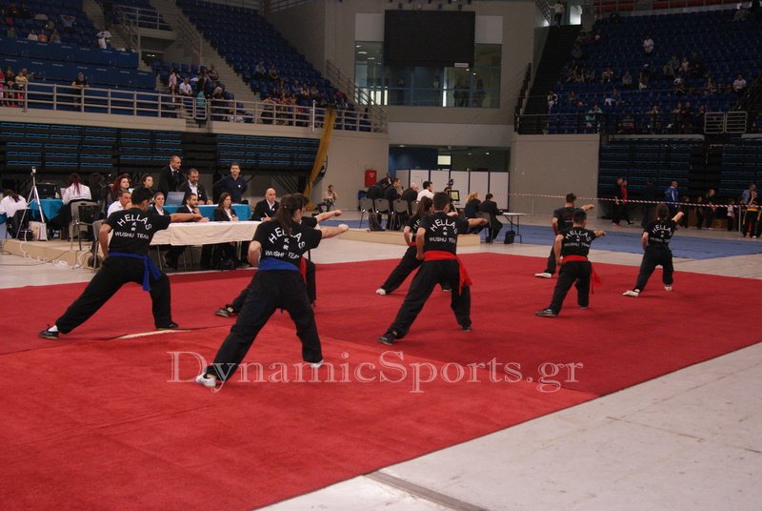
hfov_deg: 49.5
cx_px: 381
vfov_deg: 34.3
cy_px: 256
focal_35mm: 39
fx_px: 827
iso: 400
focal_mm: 26
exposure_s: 1/60
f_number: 5.6
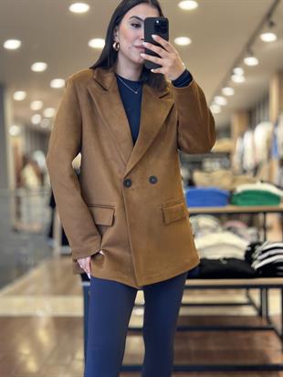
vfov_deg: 39.6
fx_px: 523
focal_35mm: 48
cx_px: 142
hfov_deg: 30.3
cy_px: 188
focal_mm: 6.86
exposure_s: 1/60
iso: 320
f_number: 1.78
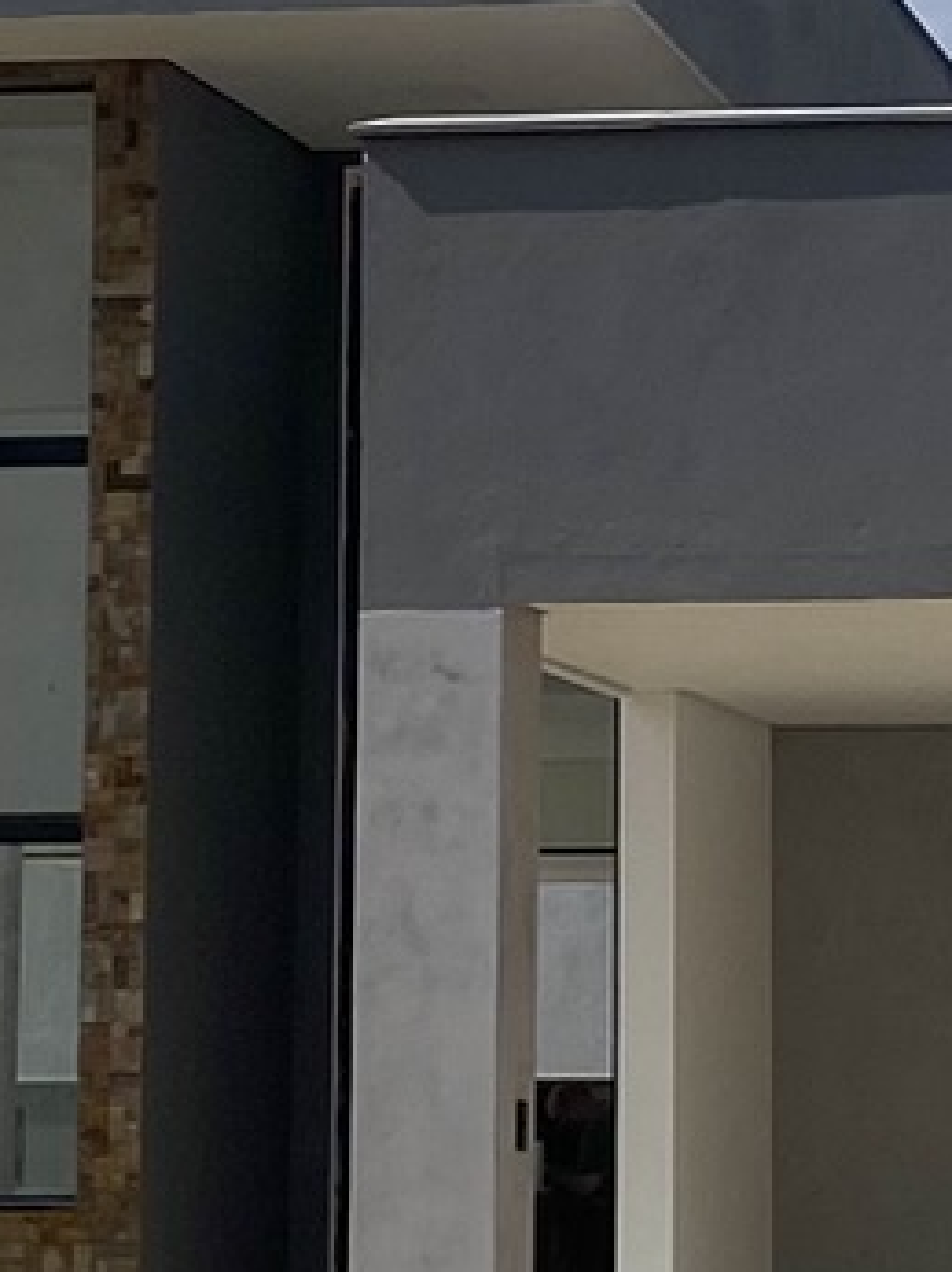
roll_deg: +0.9
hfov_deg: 9.6
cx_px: 842
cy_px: 544
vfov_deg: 12.8
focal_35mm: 154
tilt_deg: +8.8
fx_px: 5654
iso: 32
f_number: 1.8
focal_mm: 4.25
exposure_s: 1/9615
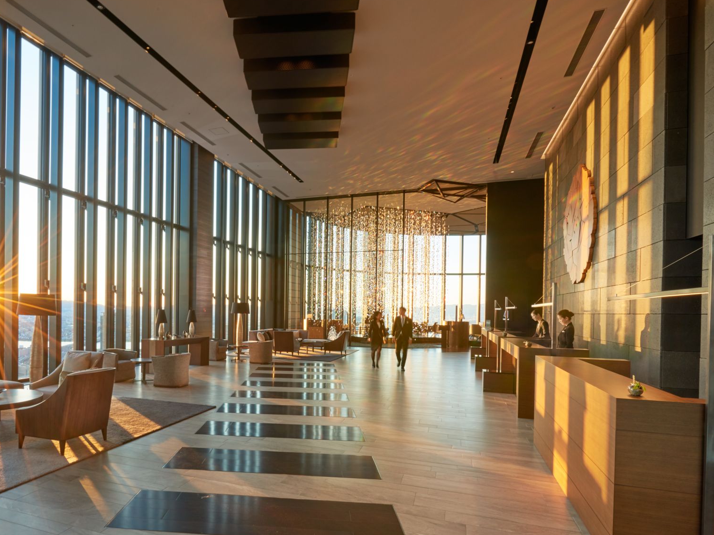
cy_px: 310
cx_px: 256
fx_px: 474
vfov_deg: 58.6
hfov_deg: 72.4
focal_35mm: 23
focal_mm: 18
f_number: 18
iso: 200
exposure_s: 1/4
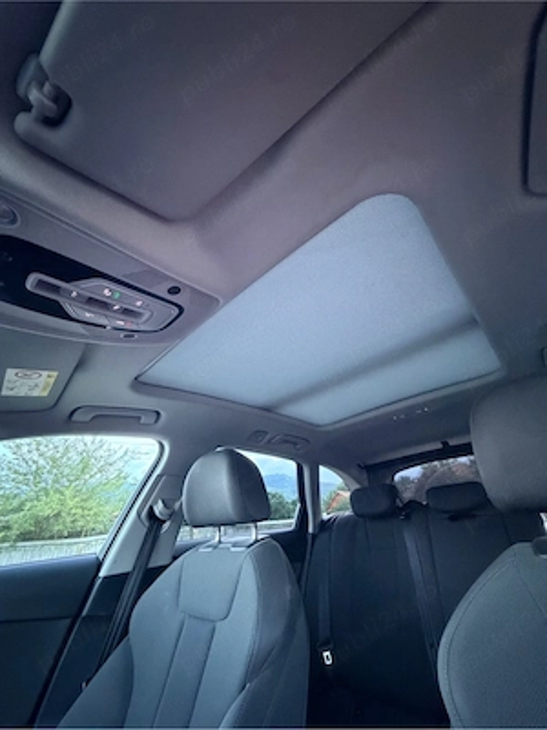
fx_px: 295
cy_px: 365
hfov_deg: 85.7
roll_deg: +6.0
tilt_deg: +31.1
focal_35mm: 14
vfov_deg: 102.1
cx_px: 274
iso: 1250
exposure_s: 1/33
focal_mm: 2.22
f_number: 2.2
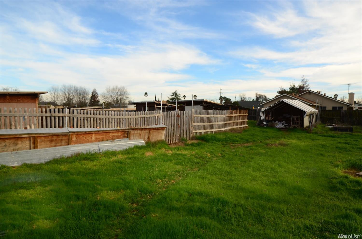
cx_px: 181
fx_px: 211
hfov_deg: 81.3
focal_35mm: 21
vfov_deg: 59.2
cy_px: 120
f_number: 6.3
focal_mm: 14
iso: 100
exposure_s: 1/250
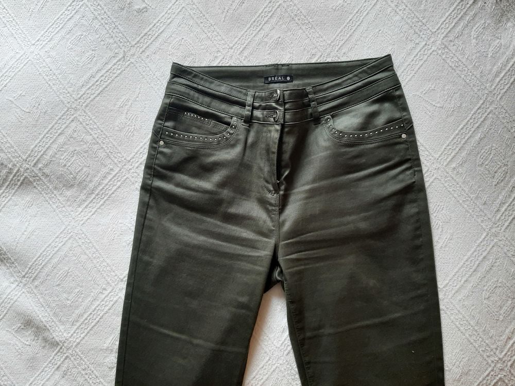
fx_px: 387
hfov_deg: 67.3
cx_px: 258
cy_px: 193
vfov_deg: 53.1
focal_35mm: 26
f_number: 1.7
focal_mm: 3.93
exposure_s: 1/50
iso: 200
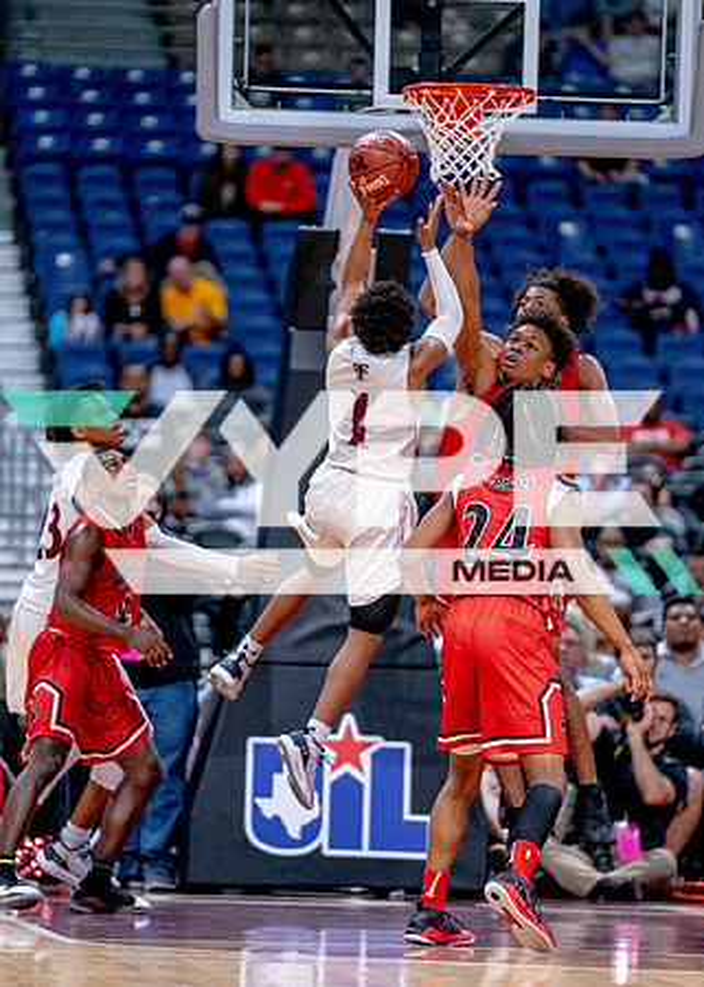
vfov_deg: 6.8
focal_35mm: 296
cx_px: 357
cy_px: 495
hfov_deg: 4.9
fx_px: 8288
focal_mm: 200
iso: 2500
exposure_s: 1/1500
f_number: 2.8
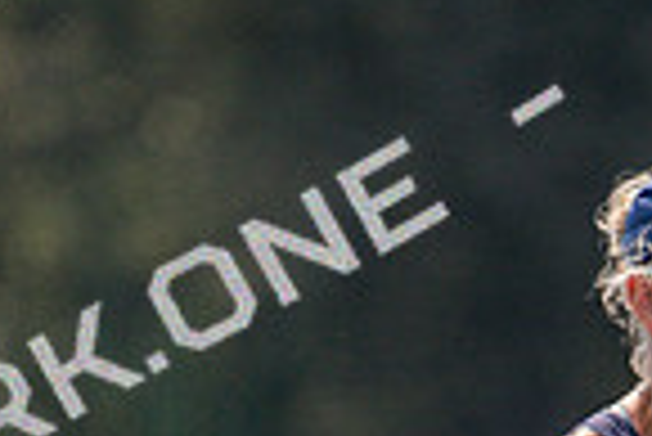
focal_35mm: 2397
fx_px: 43455
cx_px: 917
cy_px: 739
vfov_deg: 0.6
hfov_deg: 0.9
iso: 200
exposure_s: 1/1600
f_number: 6.3
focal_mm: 600
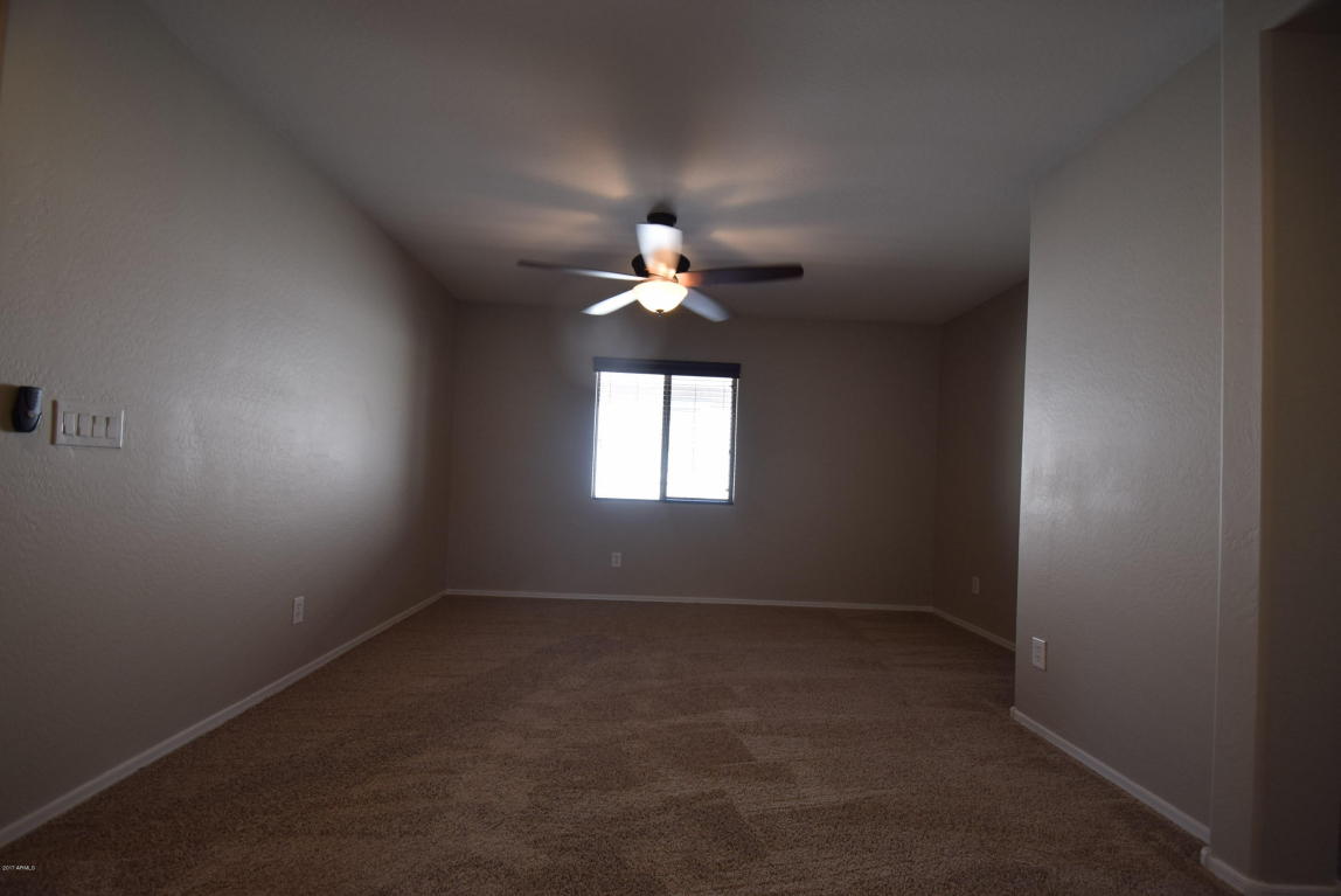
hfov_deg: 100.4
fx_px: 559
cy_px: 448
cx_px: 670
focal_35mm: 15
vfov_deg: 77.4
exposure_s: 1/80
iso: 400
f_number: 4.5
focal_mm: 10
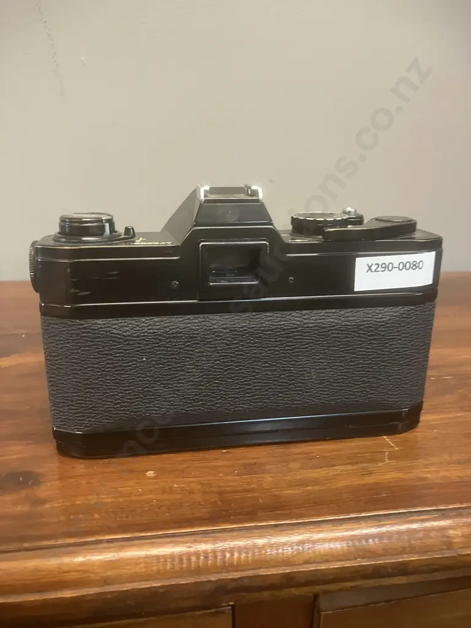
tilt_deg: -17.7
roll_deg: +1.1
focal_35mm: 28
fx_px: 508
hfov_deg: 49.7
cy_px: 314
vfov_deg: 63.4
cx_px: 236
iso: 320
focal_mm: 3.99
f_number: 1.8
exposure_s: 1/33
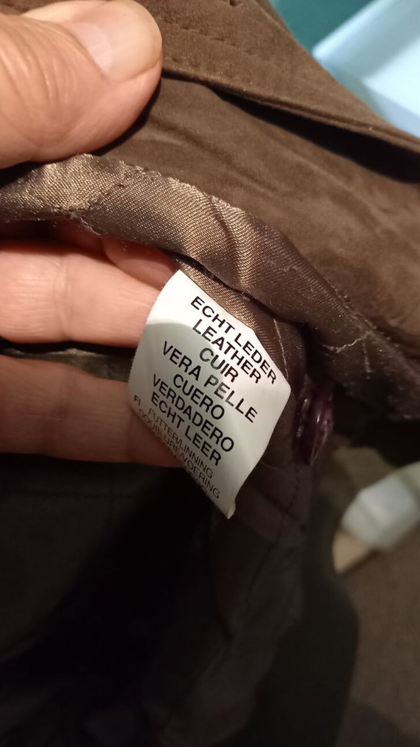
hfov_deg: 41.4
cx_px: 233
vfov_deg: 67.9
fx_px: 555
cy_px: 378
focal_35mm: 28
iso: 800
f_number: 1.8
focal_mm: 4.65
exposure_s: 1/25
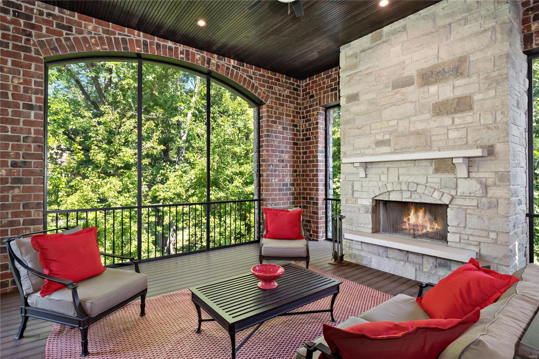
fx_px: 269
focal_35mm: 18
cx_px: 270
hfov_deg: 90.0
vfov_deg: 67.4
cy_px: 180
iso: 400
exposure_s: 1/15
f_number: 6.3
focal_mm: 9
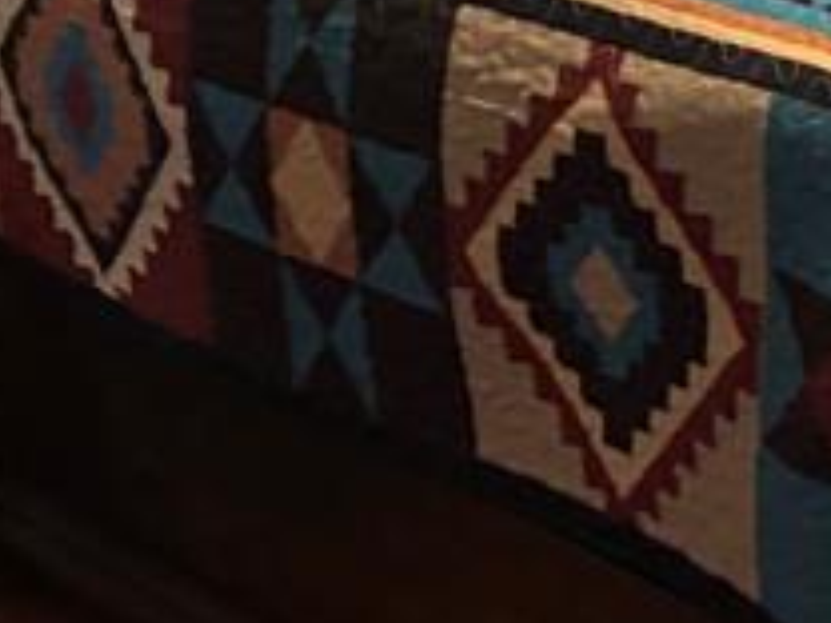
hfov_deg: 14.8
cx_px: 1059
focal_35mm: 128
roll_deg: +1.1
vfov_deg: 10.8
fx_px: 3073
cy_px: -511
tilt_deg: -11.8
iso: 500
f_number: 1.6
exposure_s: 1/60
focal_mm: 5.96
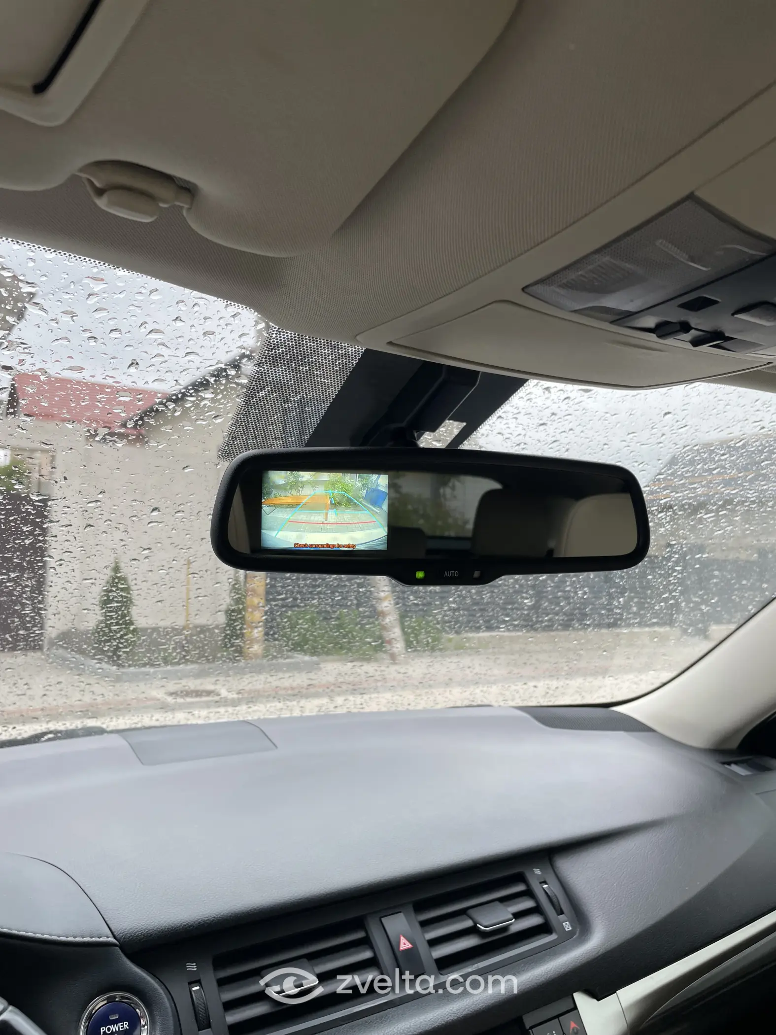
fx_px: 777
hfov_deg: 53.1
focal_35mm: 26
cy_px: 518
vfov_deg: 67.3
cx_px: 388
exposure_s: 1/266
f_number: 1.6
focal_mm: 4.2
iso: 32
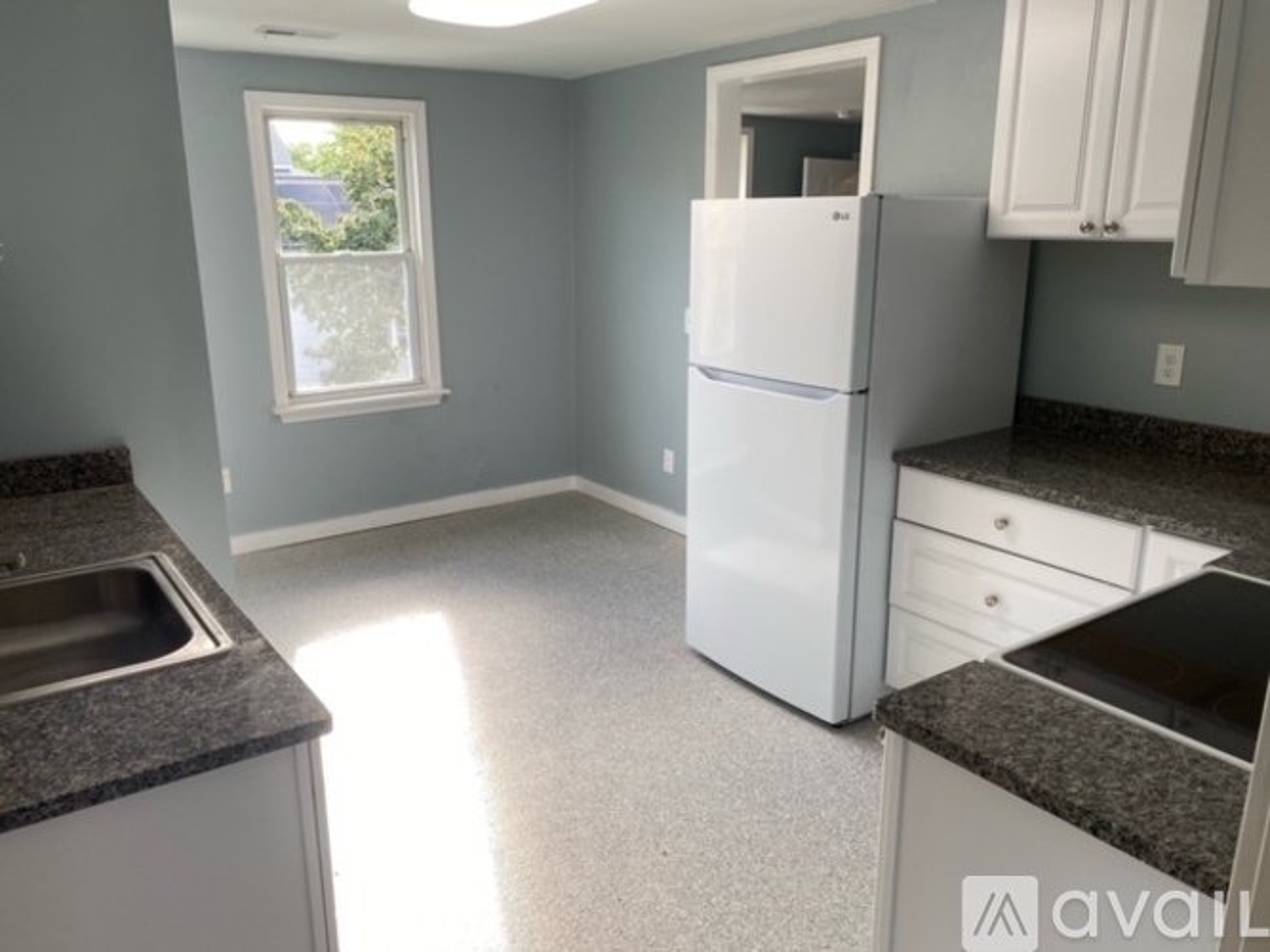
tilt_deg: -15.6
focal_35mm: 26
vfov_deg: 53.0
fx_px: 954
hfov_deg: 67.3
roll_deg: -0.4
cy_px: 476
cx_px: 635
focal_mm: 4.25
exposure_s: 1/120
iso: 40
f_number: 1.8
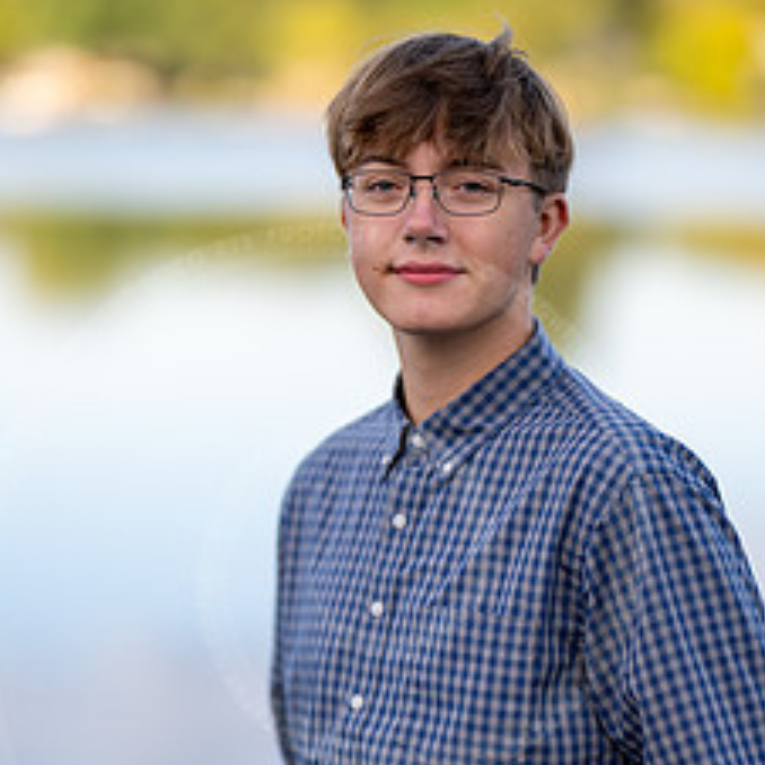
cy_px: 636
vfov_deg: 12.1
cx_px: 416
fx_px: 3600
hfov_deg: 12.1
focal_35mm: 144
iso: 100
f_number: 1.2
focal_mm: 85
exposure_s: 1/1600
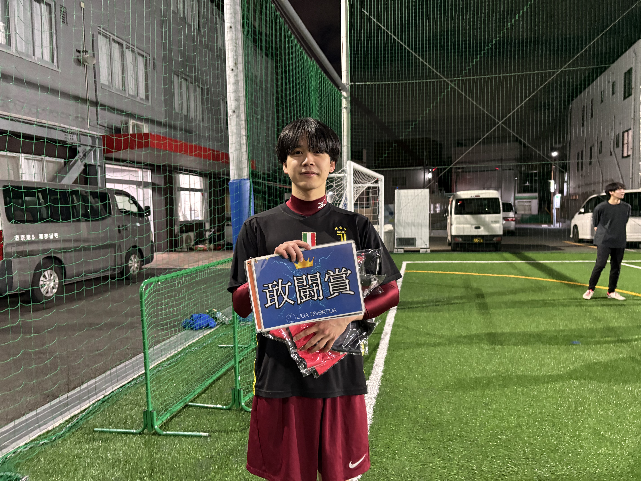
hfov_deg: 67.3
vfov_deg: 53.1
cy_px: 240
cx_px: 320
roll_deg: +1.3
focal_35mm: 26
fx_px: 481
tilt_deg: -4.3
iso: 500
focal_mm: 5.96
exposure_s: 1/25
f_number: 1.6
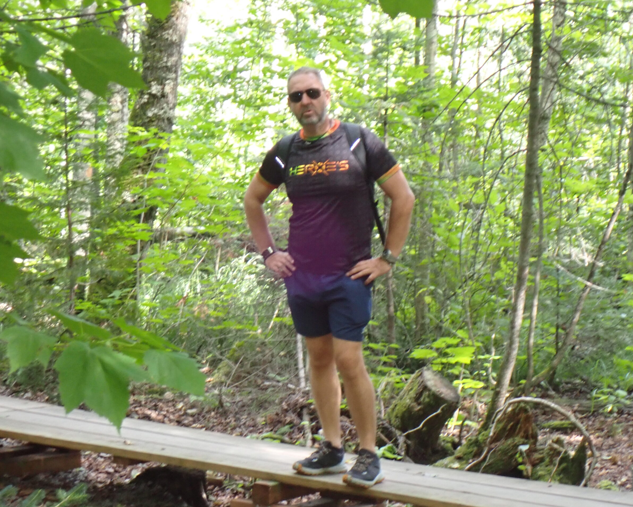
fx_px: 1967
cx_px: 306
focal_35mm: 105
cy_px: 254
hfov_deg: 18.3
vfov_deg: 14.7
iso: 800
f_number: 4.9
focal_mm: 18
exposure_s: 1/40
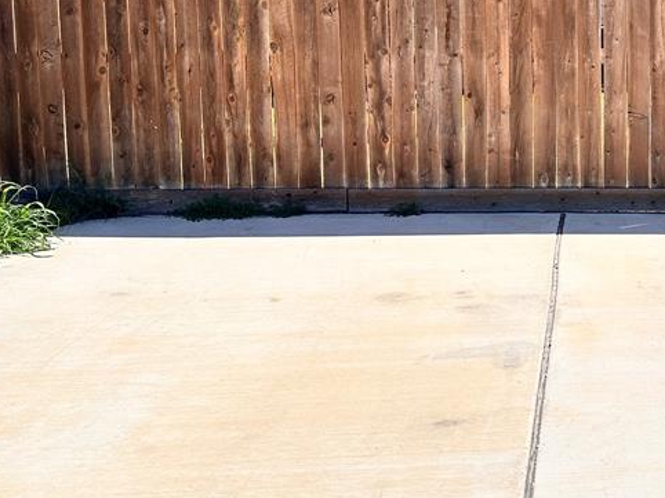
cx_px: 647
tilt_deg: -4.7
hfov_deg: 34.5
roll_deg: +0.9
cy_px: 81
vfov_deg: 27.8
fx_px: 979
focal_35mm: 51
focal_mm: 6.86
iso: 80
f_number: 1.78
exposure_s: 1/7042
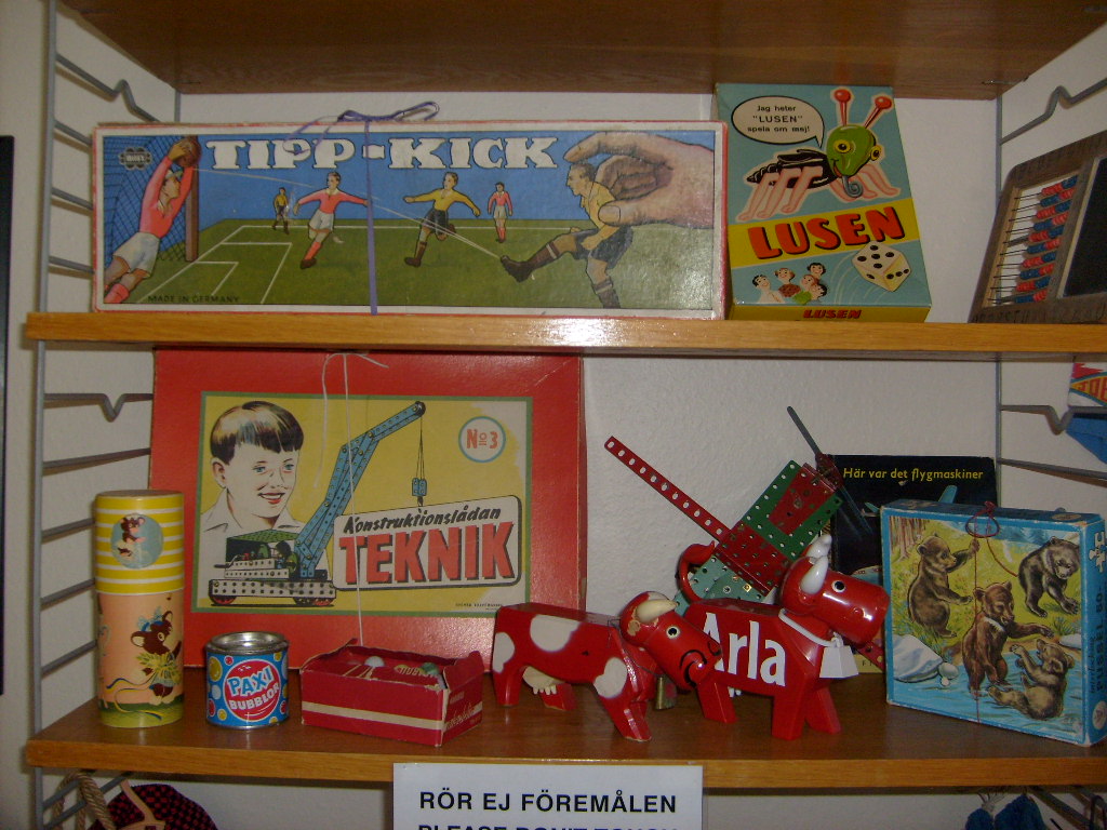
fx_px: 1119
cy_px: 415
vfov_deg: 40.7
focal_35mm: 35
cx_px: 554
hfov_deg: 52.6
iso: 100
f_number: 2.8
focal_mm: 5.8
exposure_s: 1/45
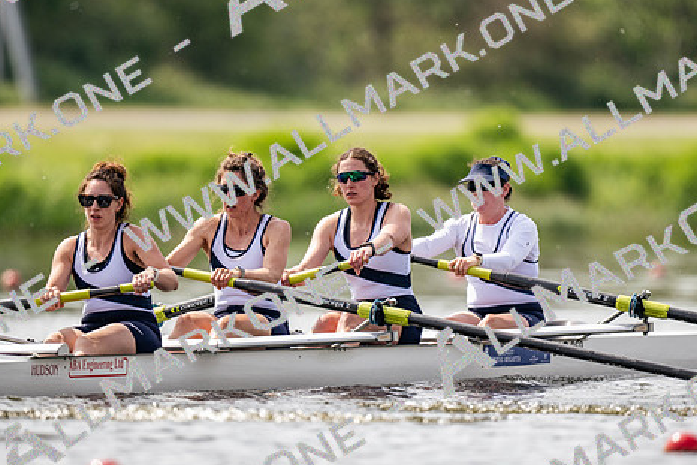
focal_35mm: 746
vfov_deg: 1.8
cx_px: 308
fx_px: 14447
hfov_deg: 2.8
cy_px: 256
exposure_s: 1/2500
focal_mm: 600
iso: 360
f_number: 4
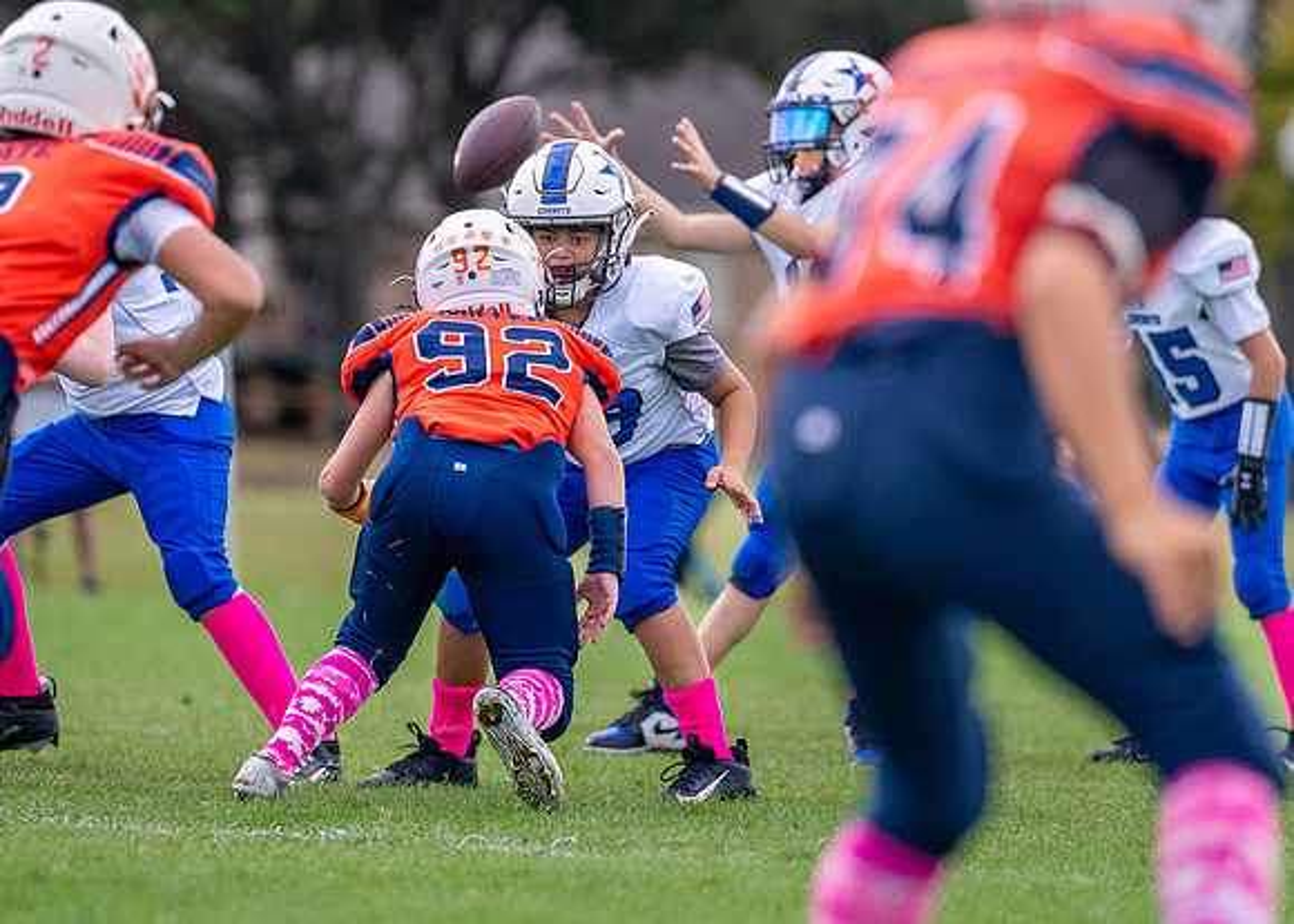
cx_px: 578
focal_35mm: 370
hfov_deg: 5.5
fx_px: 13581
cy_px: 306
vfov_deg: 3.9
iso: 400
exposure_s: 1/3200
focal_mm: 200
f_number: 2.8
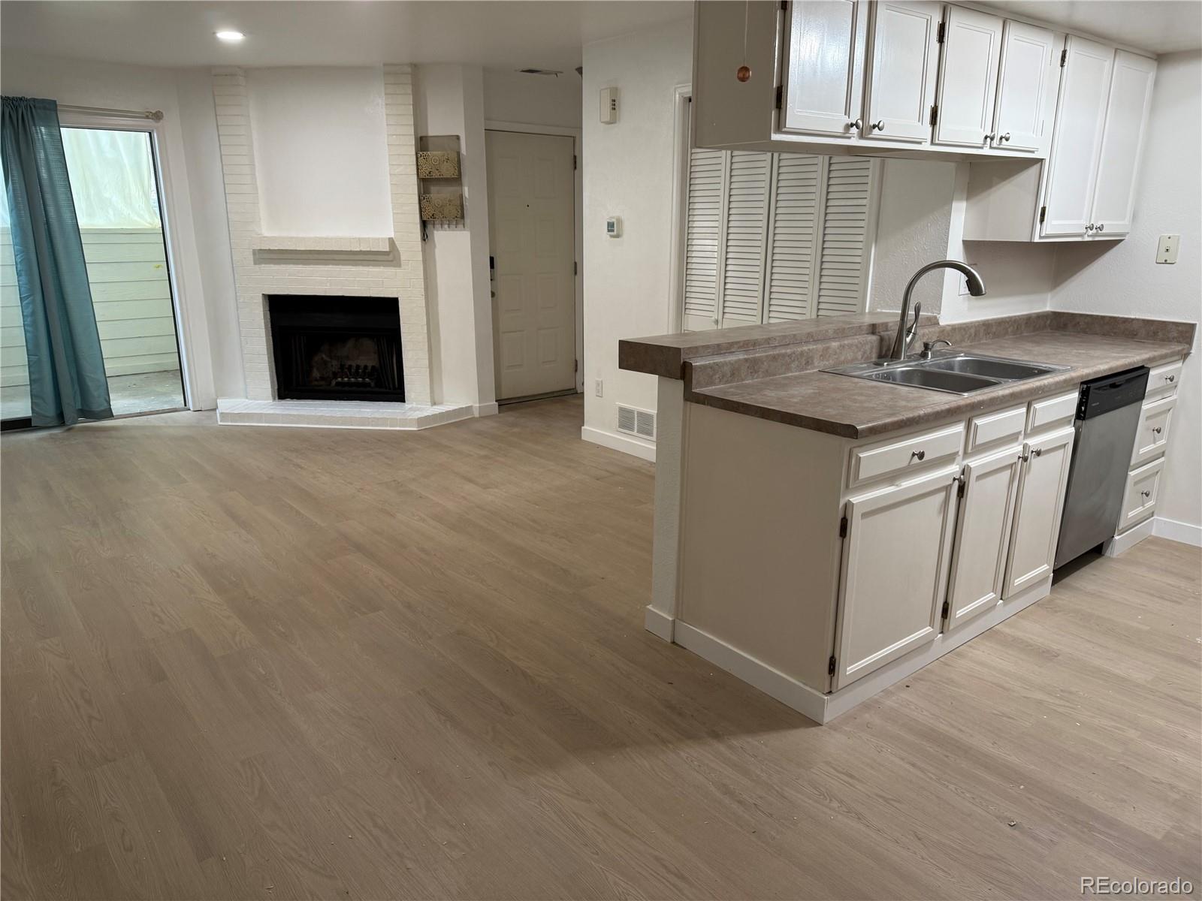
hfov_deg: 71.6
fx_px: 833
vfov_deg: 56.8
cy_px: 450
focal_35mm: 24
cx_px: 601
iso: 125
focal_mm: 6.76
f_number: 1.78
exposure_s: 1/60
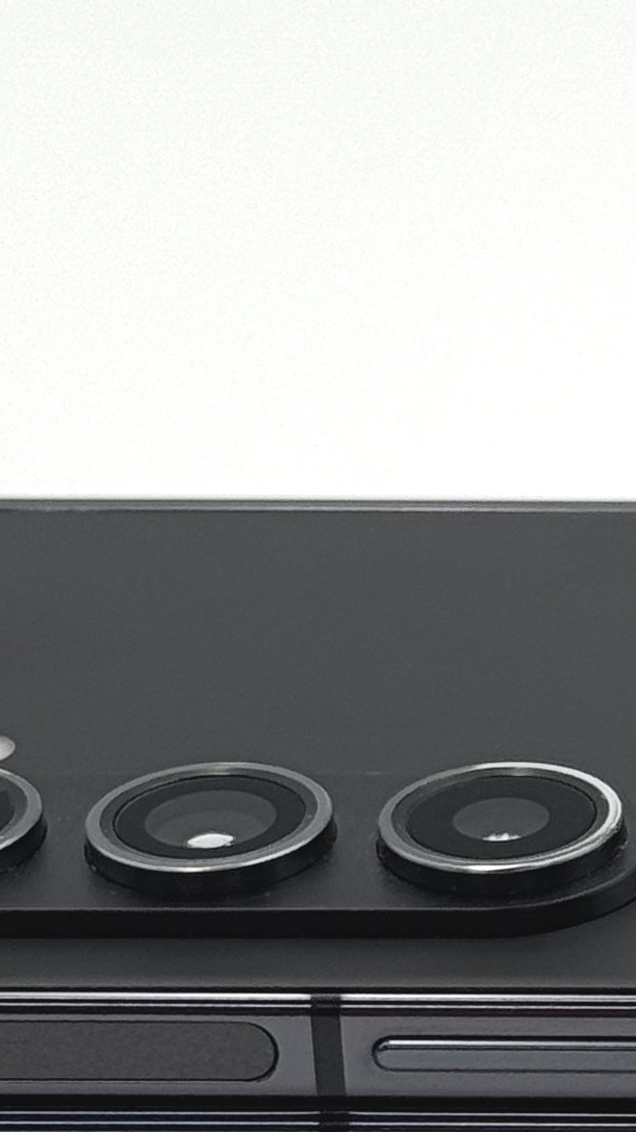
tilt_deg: -25.4
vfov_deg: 11.1
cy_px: 710
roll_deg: +0.6
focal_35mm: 194
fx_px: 5819
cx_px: 1102
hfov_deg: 6.1
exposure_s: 1/394
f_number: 1.78
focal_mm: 6.76
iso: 64
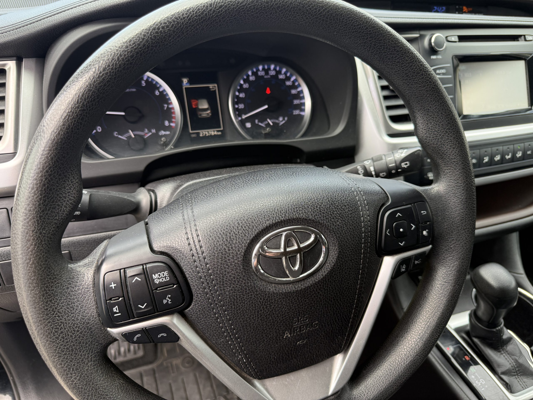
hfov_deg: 71.6
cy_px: 200
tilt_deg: -33.7
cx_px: 266
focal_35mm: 24
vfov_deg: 56.8
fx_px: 370
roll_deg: -5.9
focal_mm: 6.76
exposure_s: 1/231
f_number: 1.78
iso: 125
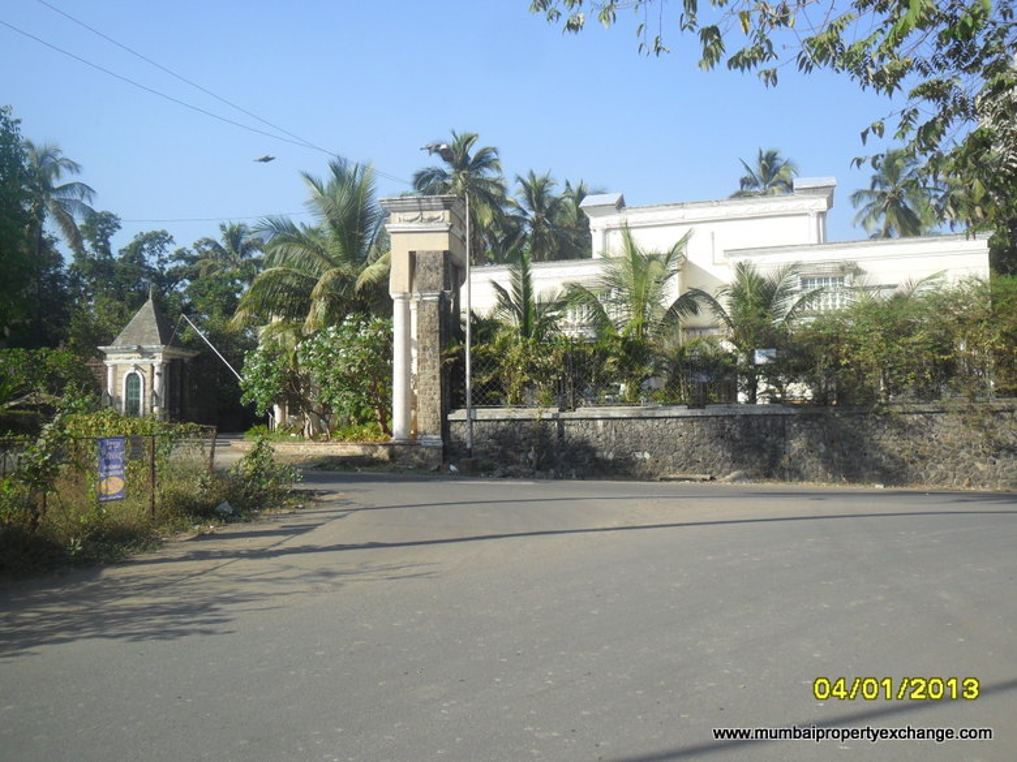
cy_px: 381
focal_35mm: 32
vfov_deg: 44.2
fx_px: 940
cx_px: 508
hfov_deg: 56.8
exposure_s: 1/750
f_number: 3.7
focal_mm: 5.7
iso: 100
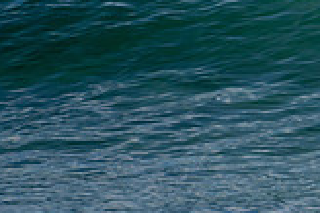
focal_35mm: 2654
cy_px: -136
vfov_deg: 0.5
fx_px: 23567
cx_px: 542
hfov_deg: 0.8
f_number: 5.6
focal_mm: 500
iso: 280
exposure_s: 1/1250
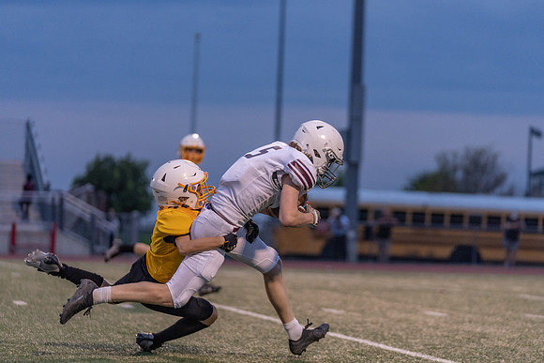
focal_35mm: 151
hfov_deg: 13.6
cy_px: 182
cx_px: 272
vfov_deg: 9.1
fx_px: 2281
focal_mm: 131
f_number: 2.8
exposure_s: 1/1250
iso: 2000
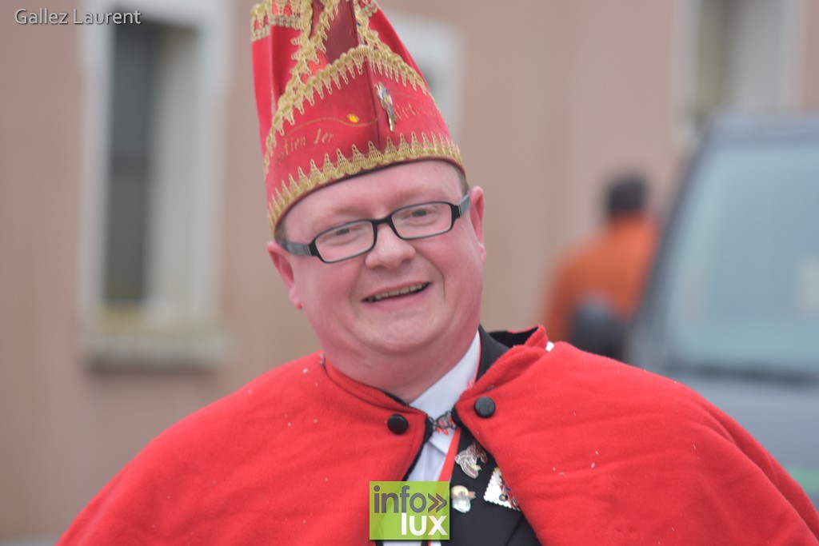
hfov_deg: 9.1
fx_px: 5119
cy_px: 273
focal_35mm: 225
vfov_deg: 6.1
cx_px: 410
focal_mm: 150
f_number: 4.5
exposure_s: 1/160
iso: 320
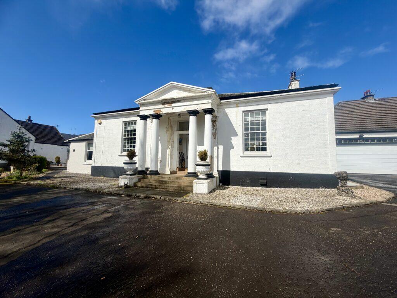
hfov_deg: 102.1
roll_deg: -2.0
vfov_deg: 85.7
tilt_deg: +5.1
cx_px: 198
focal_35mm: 14
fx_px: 161
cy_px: 149
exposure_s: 1/1399
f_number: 2.2
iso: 20
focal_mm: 2.22
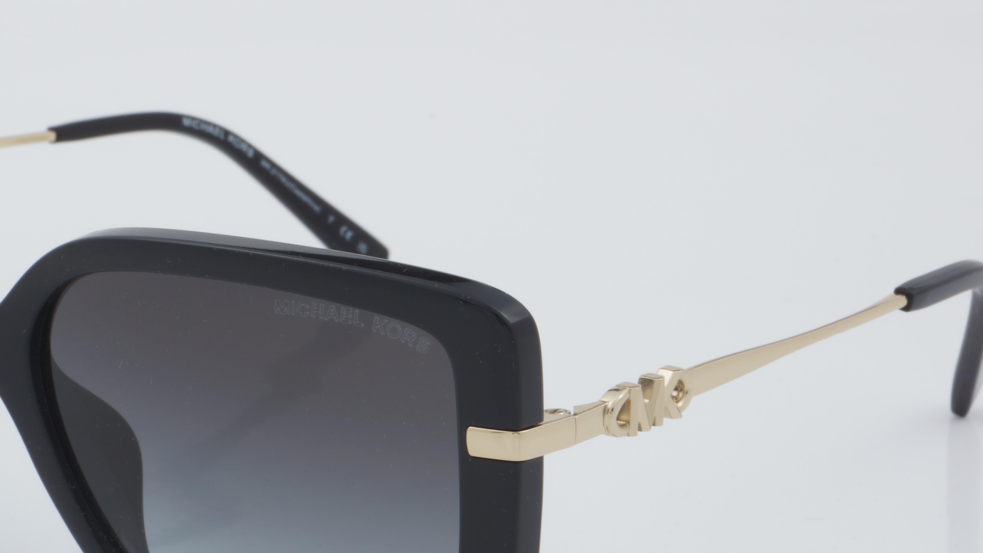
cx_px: 309
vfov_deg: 10.6
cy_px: 398
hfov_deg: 18.7
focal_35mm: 114
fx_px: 2971
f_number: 32
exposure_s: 1/4
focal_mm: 50
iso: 100
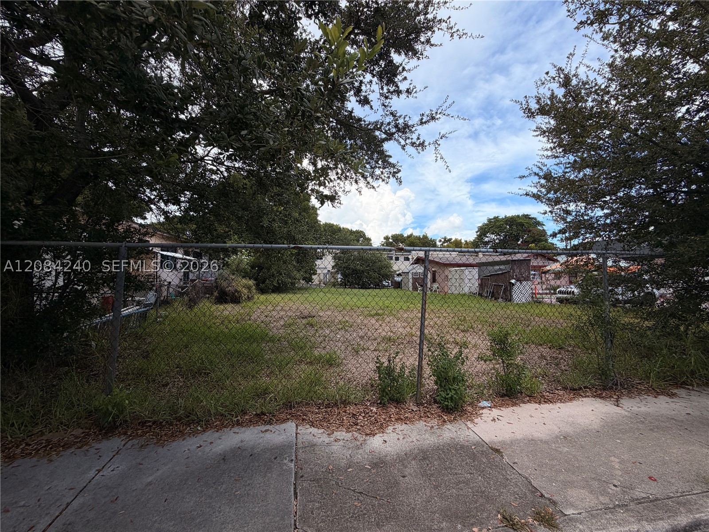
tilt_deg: +2.2
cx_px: 354
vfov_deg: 85.7
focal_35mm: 14
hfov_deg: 102.1
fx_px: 287
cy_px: 266
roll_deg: +0.5
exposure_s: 1/1211
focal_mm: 2.22
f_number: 2.2
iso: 20
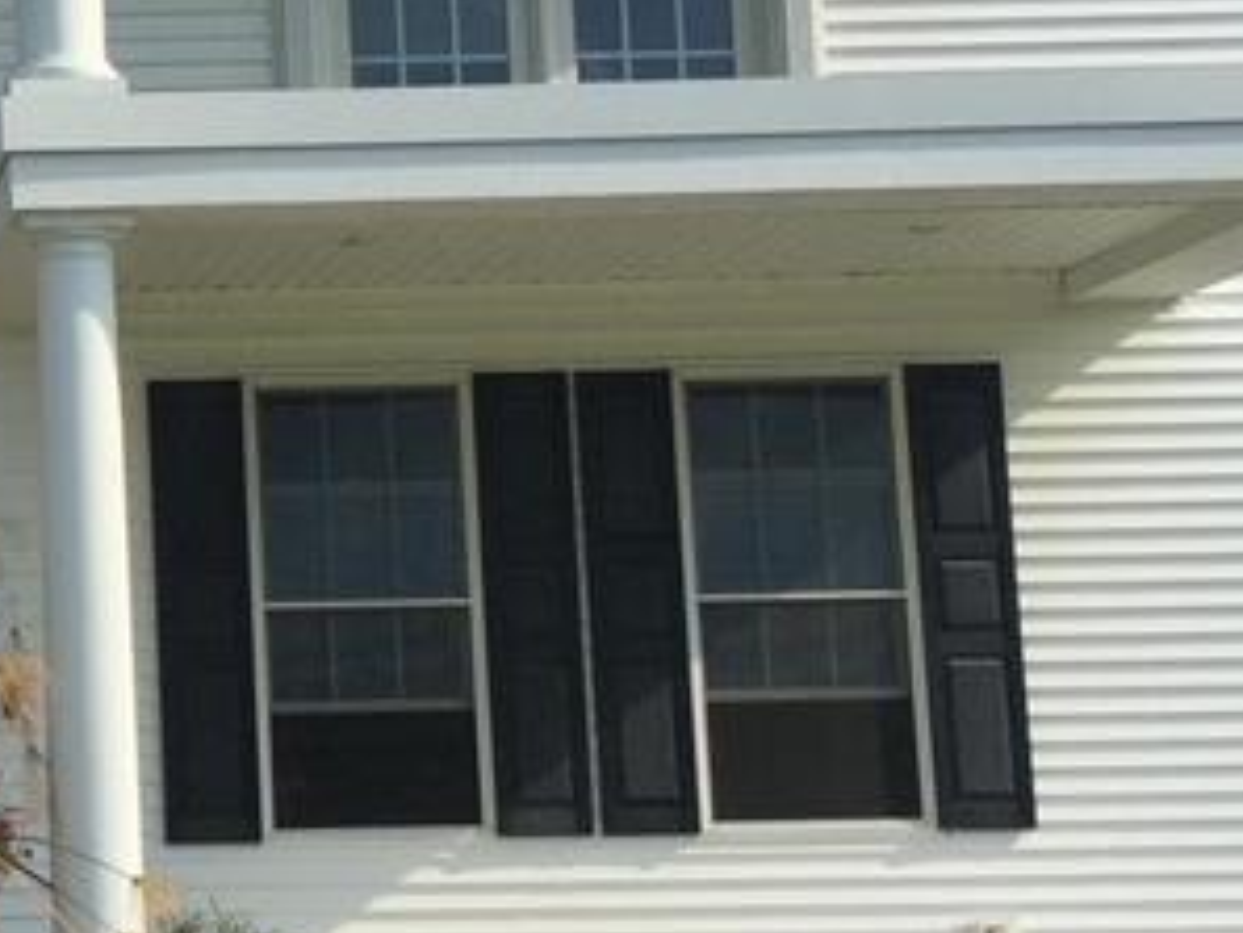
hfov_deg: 18.4
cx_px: -331
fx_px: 3592
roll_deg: +0.1
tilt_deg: +8.4
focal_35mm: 100
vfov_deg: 14.8
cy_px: 385
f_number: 2.2
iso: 32
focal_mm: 4.15
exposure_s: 1/2825
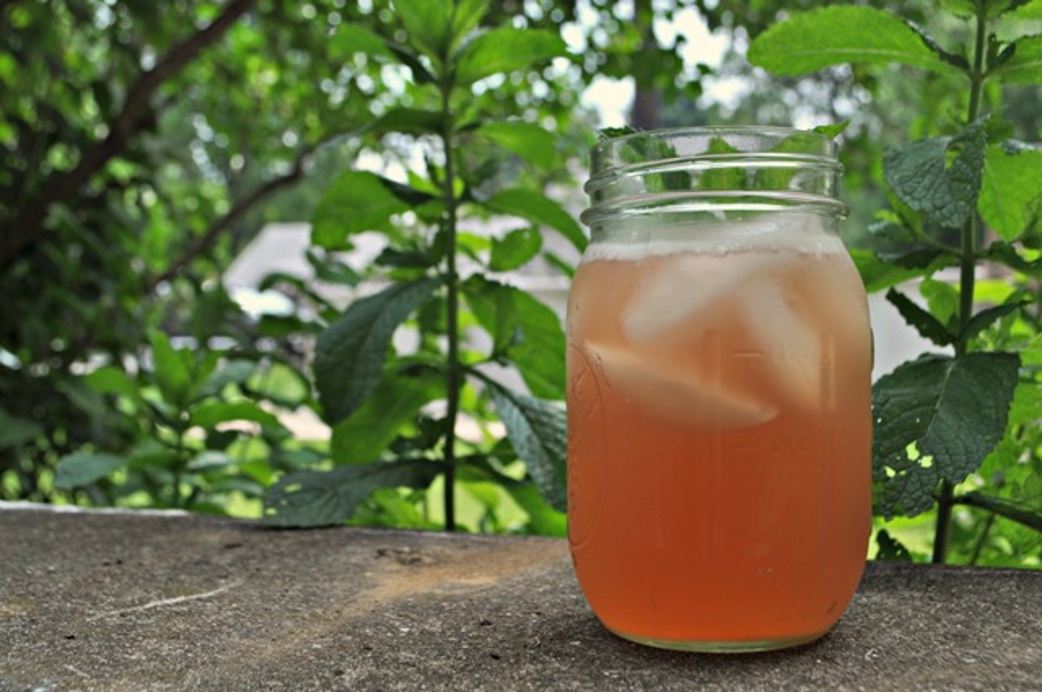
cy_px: 346
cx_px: 521
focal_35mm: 42
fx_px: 1214
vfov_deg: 31.8
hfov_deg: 46.5
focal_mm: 28
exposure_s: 1/200
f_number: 7.1
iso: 200
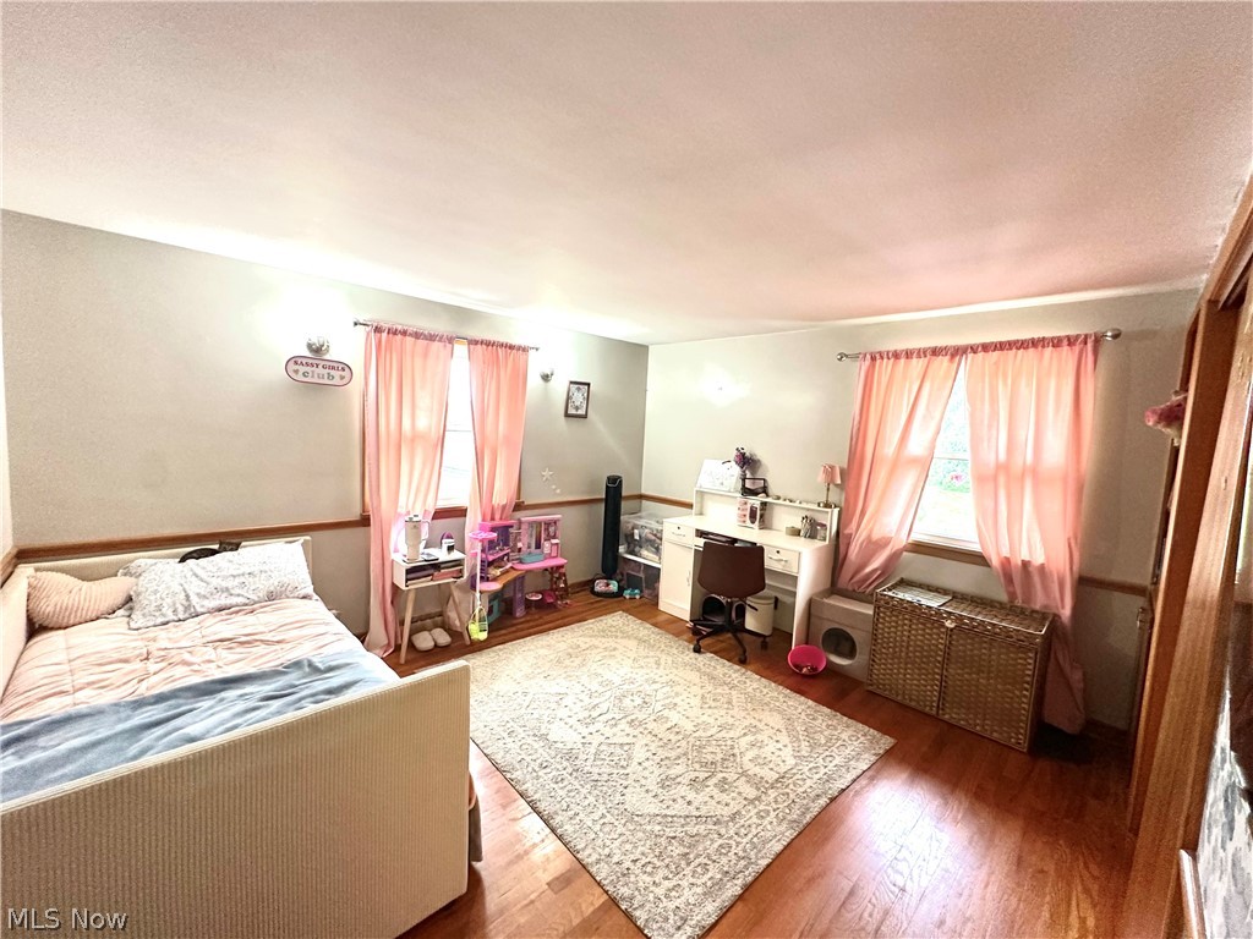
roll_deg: -3.4
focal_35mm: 14
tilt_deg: -4.6
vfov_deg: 85.7
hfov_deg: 102.1
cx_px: 626
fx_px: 507
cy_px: 470
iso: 400
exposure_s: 1/60
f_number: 2.2
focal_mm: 2.22
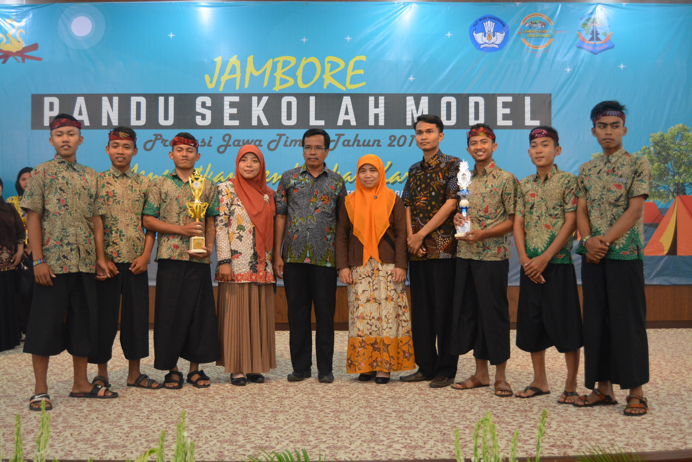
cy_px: 231
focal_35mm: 39
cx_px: 346
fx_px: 750
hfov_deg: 49.5
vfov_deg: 34.2
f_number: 4
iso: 2500
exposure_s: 1/30
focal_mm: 26
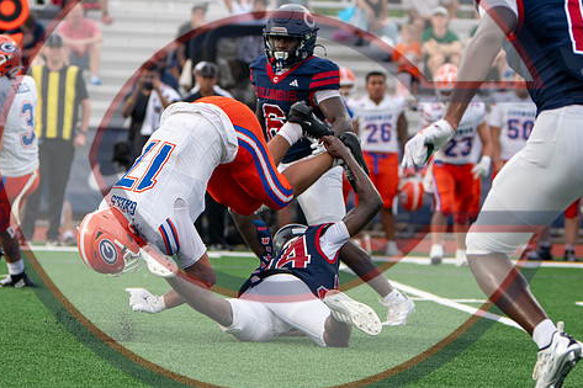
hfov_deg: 5.8
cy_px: 57
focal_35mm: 358
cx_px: 207
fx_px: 5795
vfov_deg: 3.8
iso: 100
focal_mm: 110
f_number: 2.8
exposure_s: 1/1000
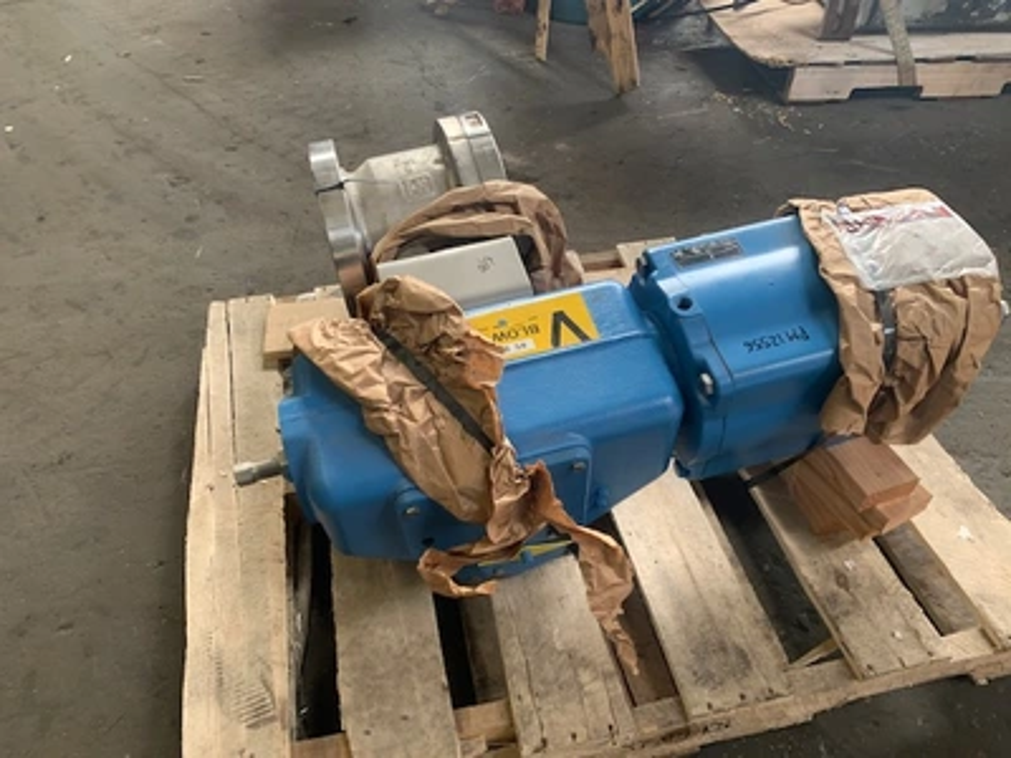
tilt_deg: -44.5
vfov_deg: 53.1
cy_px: 379
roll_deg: +2.5
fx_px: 759
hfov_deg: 67.3
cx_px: 506
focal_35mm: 26
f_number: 1.8
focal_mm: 4.25
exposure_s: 1/60
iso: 160
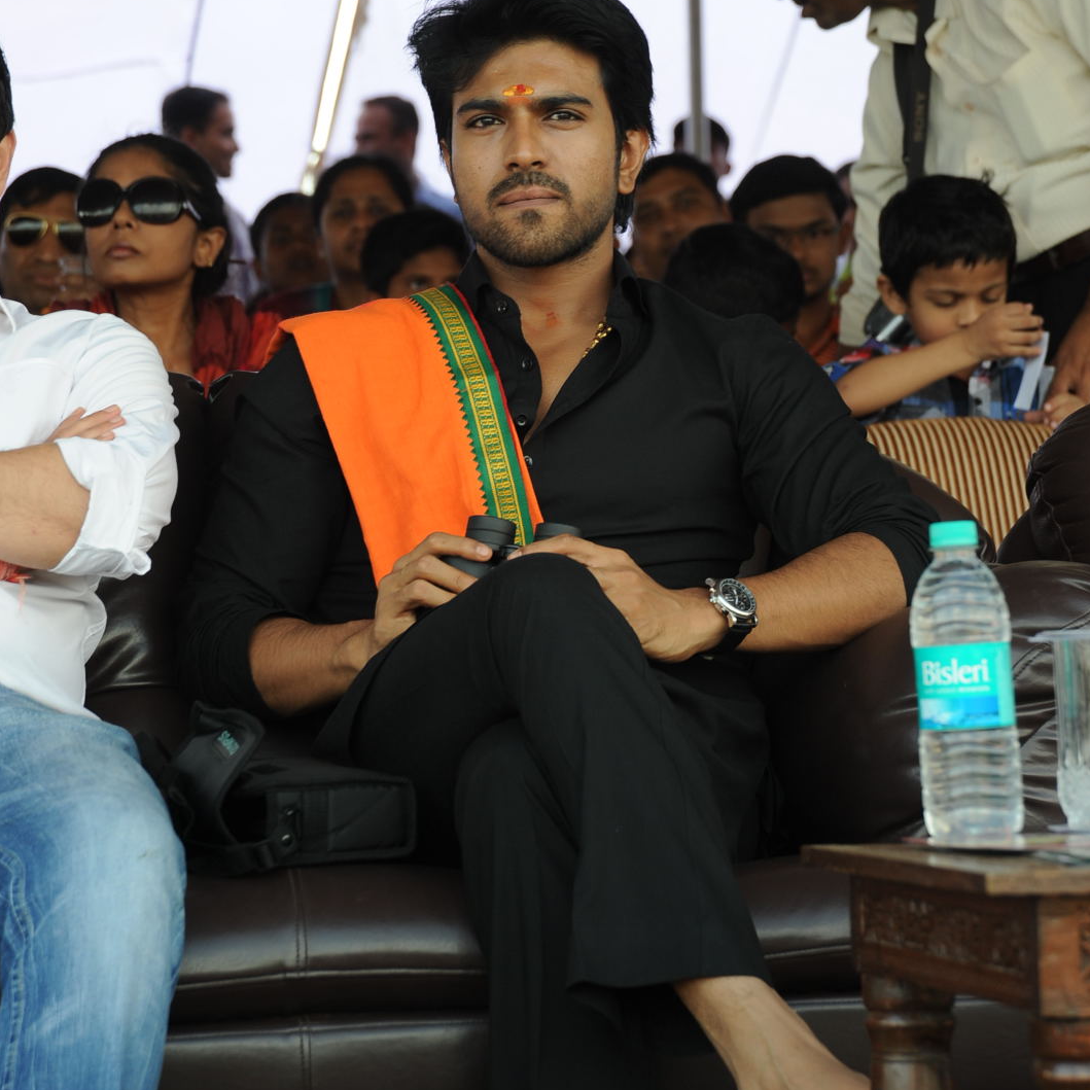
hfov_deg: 11.3
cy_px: 512
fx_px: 5486
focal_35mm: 154
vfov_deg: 11.3
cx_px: 546
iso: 500
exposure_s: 1/125
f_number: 7.1
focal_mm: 120
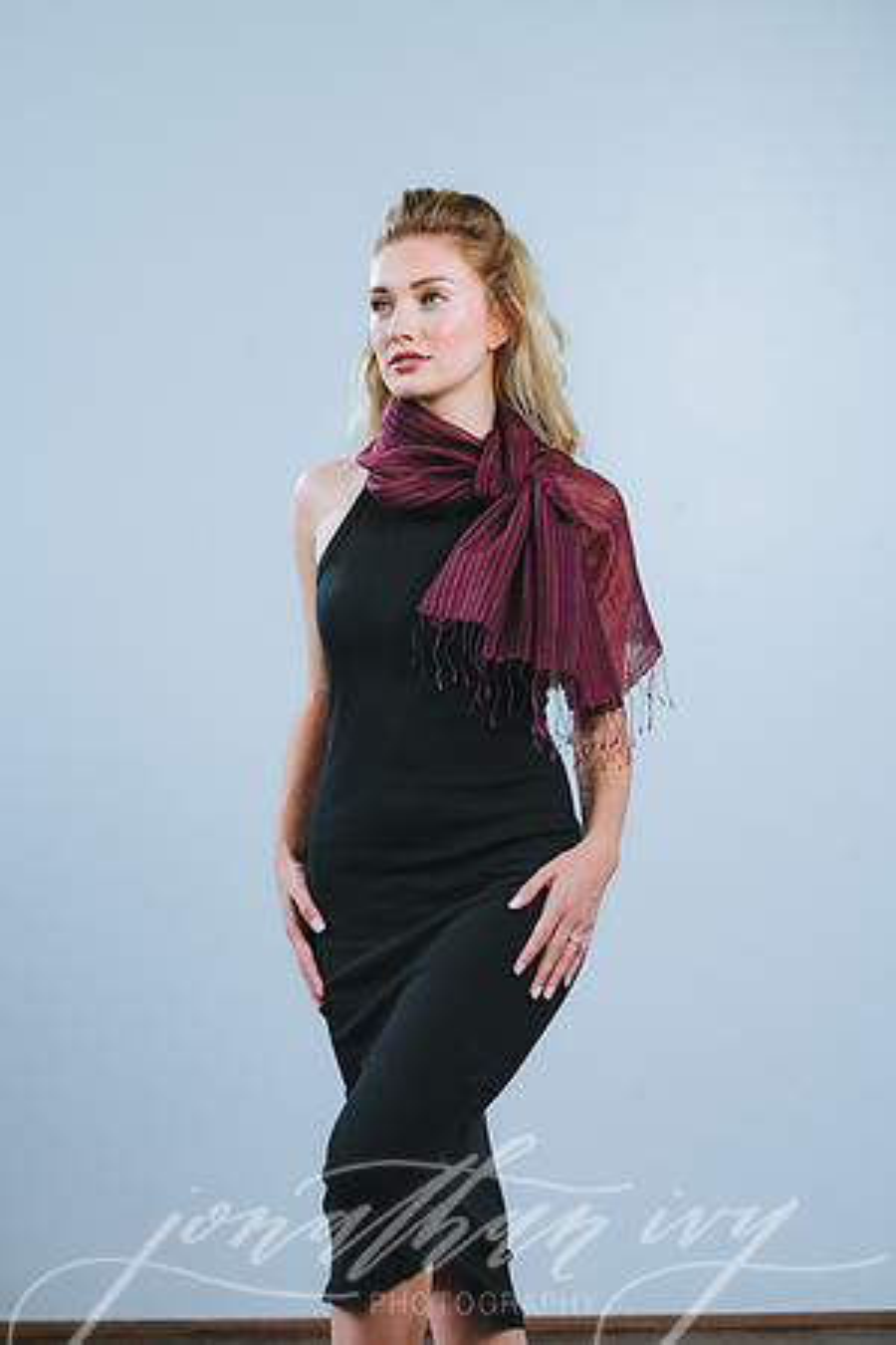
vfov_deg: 23.9
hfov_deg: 16.1
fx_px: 3173
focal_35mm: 85
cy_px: 672
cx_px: 448
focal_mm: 85
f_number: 4
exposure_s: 1/200
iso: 100
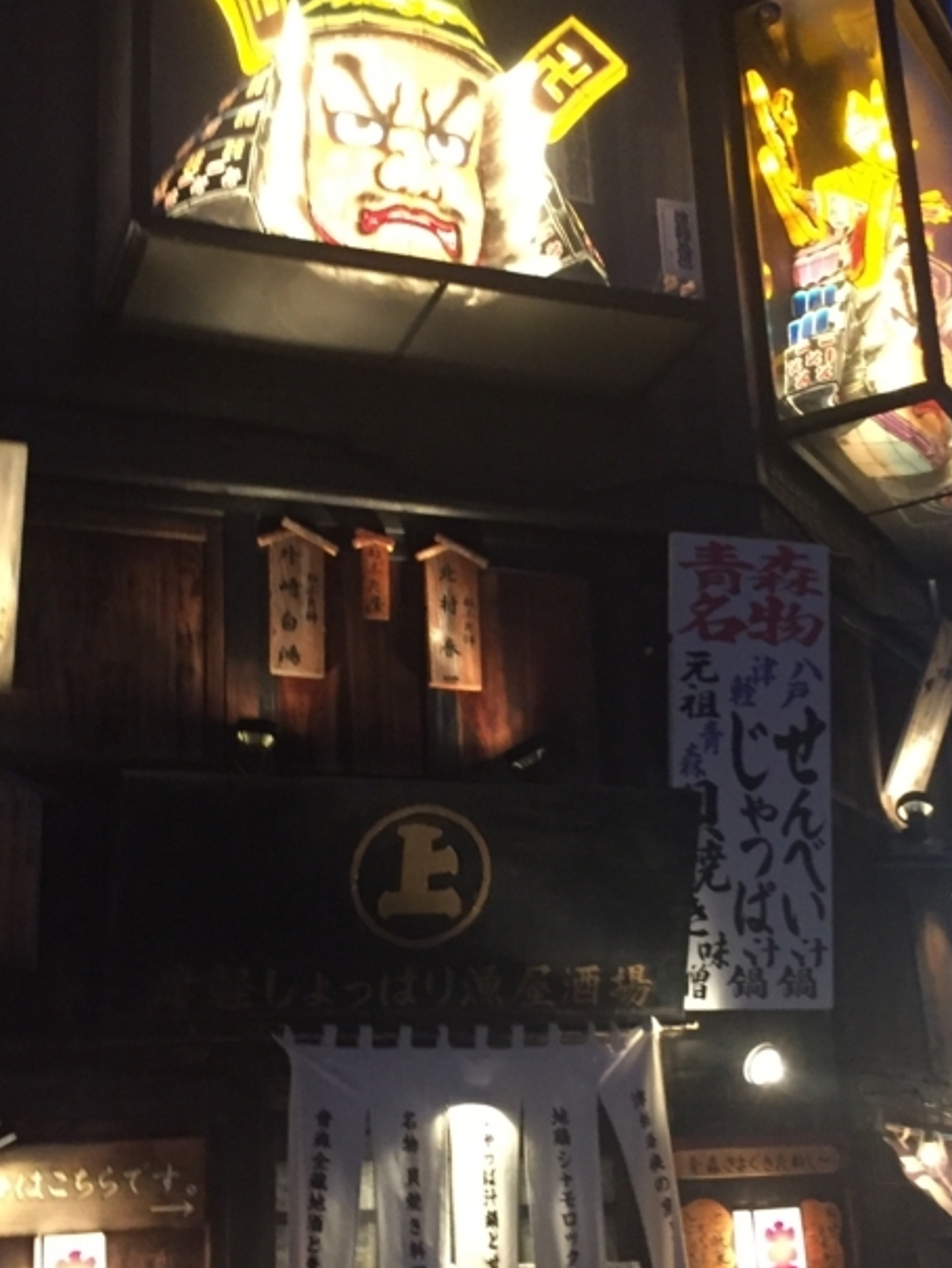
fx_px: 1796
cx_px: 483
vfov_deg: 38.9
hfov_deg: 29.7
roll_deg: +3.2
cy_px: 655
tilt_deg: +19.6
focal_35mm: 49
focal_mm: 4.15
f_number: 2.2
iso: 250
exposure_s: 1/30
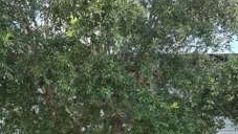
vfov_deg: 20.7
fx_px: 335
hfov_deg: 38.9
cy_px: 174
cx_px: 91
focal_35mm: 53
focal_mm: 5.4
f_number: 1.8
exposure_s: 1/508
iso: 80
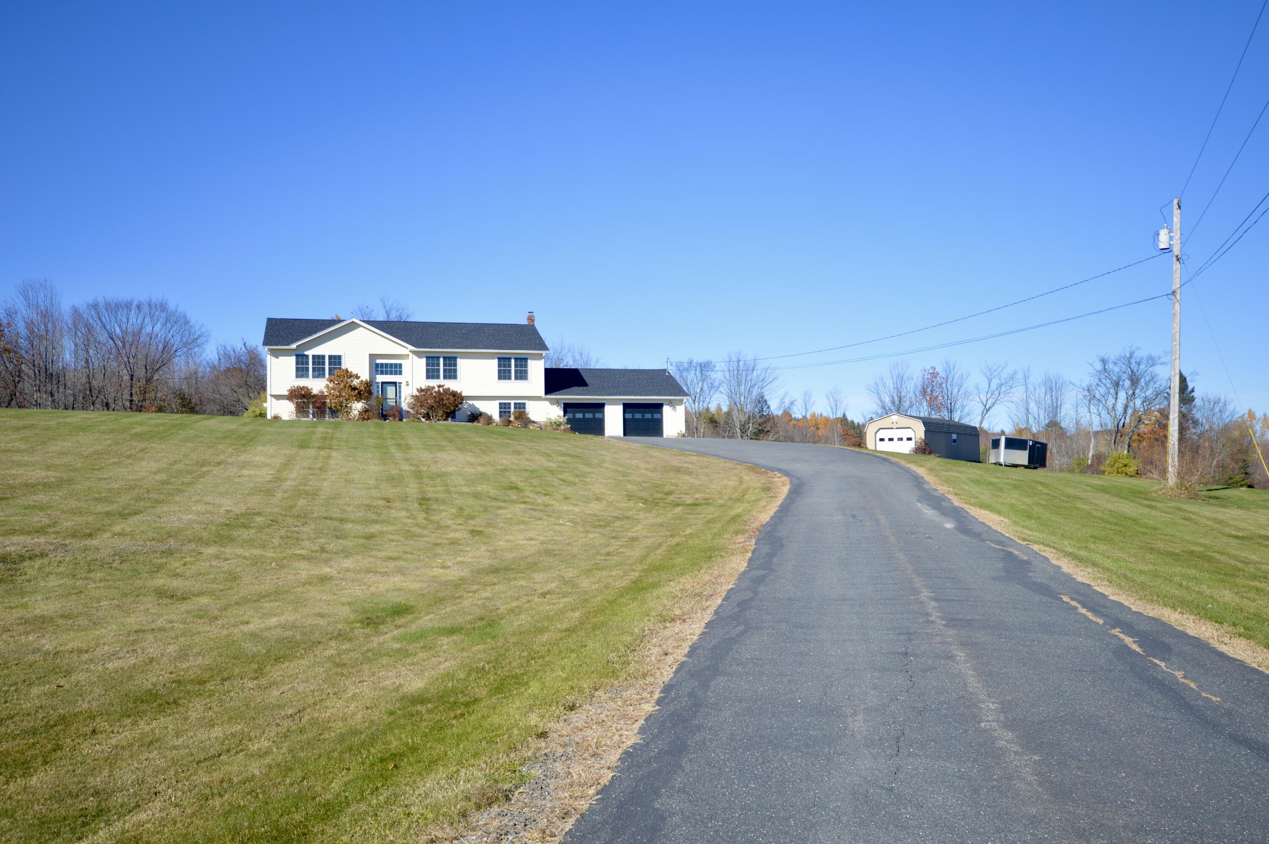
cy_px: 422
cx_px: 634
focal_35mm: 30
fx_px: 1056
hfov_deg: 62.0
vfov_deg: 43.5
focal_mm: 20
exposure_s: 1/200
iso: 100
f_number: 7.1
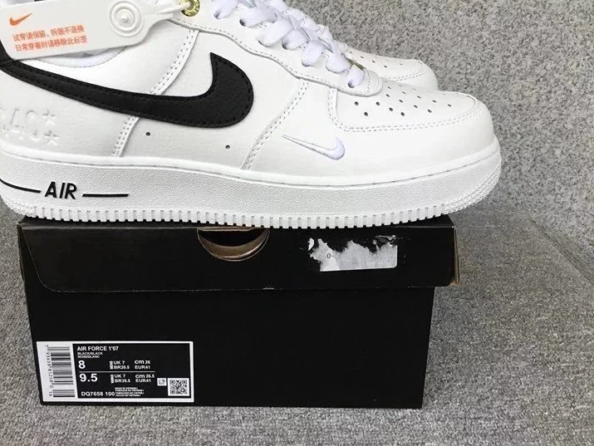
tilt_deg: -21.3
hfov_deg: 47.7
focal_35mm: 39
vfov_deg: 36.7
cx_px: 248
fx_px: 670
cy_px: 183
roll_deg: +0.0
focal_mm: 3.3
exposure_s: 1/153
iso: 25
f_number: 2.4
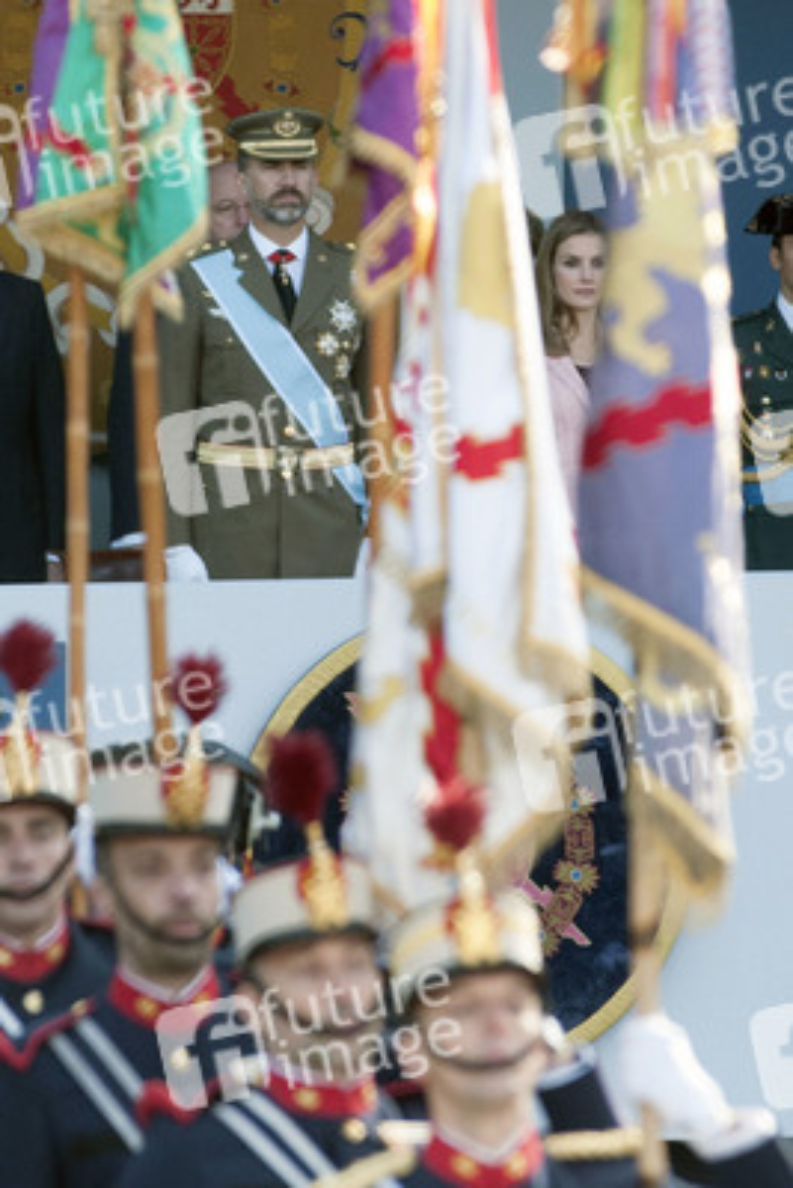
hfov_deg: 4.6
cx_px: 396
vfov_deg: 6.9
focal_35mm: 300
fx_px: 9903
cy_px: 594
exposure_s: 1/640
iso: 500
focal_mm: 200
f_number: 4.5
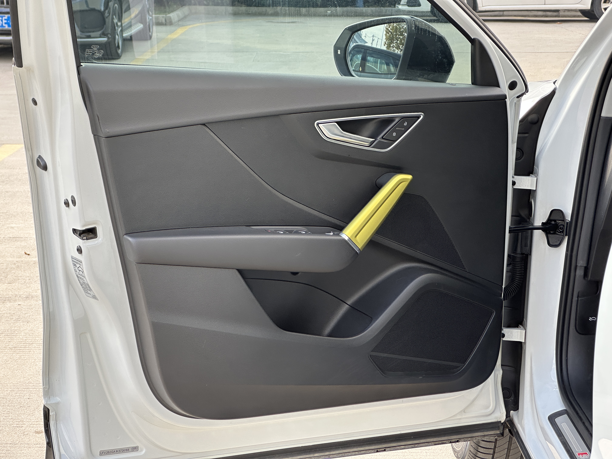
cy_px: 230
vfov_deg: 19.1
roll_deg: -0.7
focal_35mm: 77
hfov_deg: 25.3
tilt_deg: -12.2
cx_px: 306
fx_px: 1361
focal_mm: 9
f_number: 2.8
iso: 50
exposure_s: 1/99
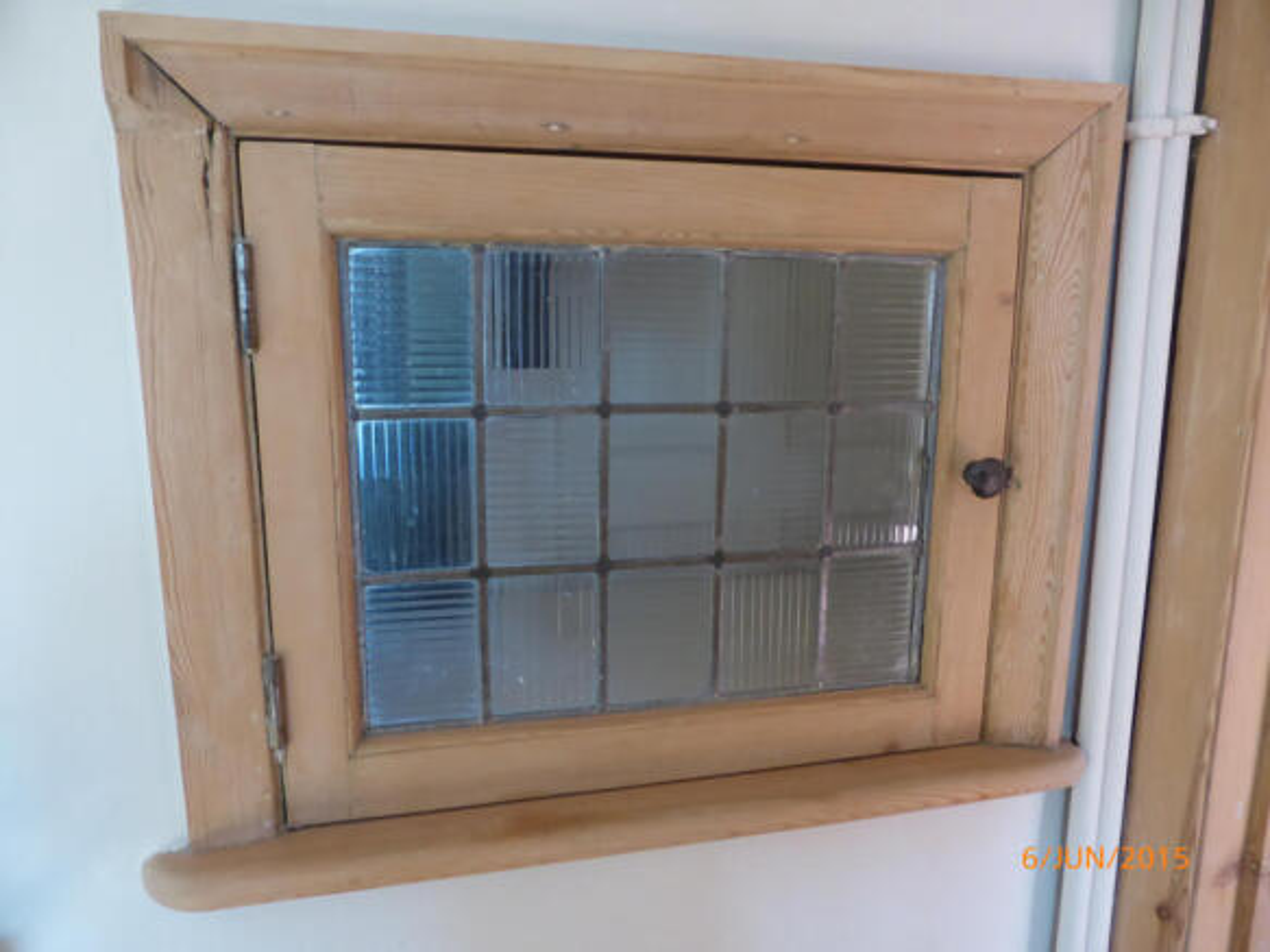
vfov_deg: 56.8
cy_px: 476
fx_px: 880
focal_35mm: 24
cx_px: 635
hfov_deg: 71.6
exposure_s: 1/60
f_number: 3.3
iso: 400
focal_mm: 4.3
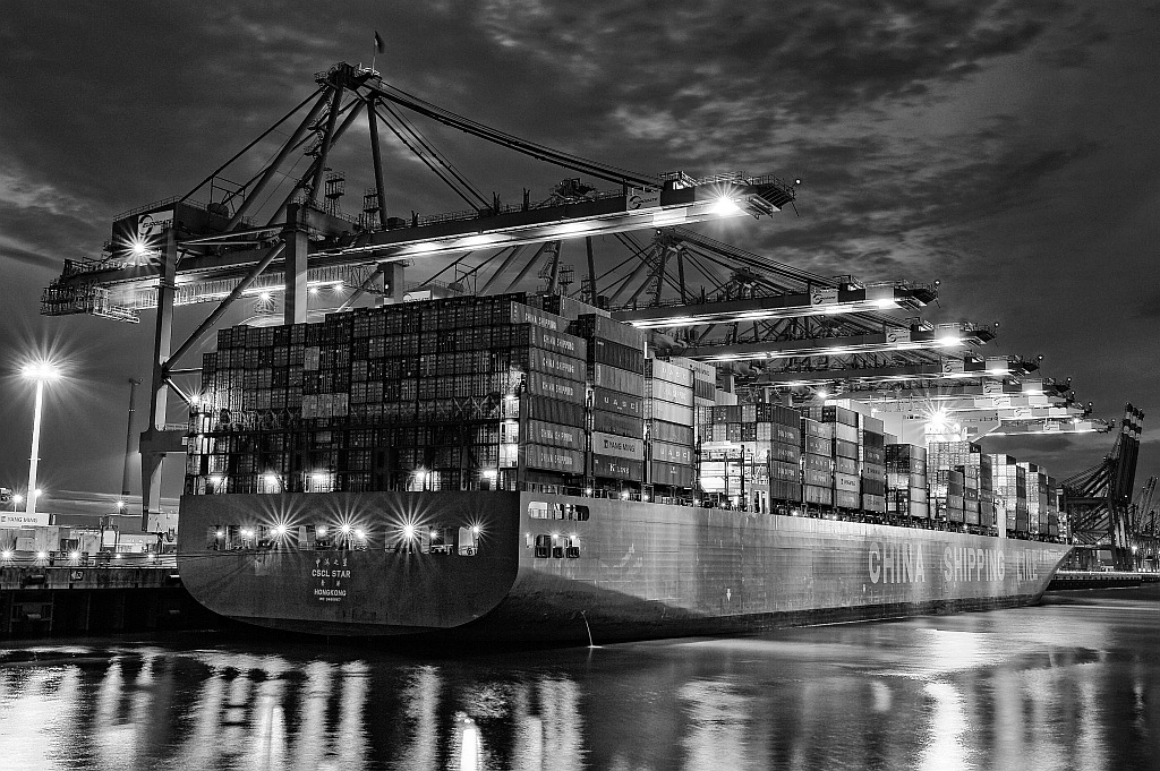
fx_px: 1223
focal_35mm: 38
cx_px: 580
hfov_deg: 50.7
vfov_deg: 35.0
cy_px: 386
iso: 200
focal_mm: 38
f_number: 14
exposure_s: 8
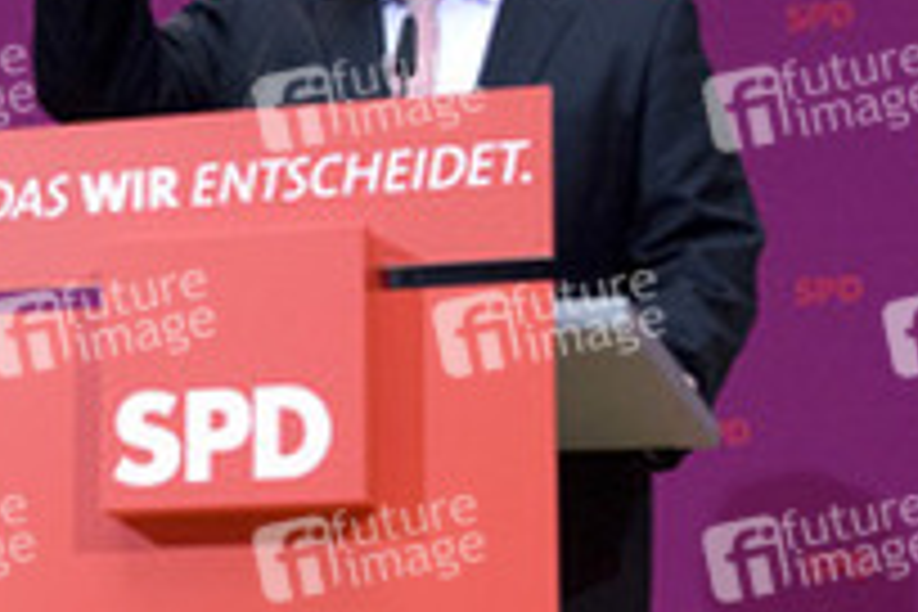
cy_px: 212
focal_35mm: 84
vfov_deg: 16.2
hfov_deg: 23.1
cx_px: -22
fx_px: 2142
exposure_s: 1/200
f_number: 5
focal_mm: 38
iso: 1600
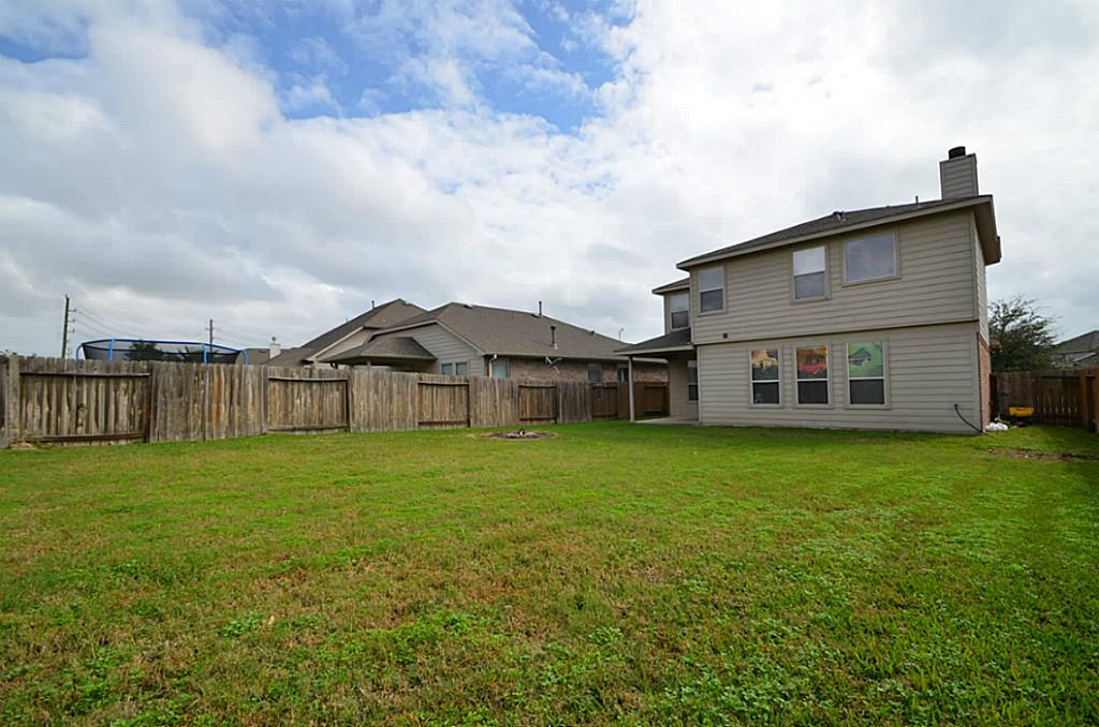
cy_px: 364
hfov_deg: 100.5
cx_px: 550
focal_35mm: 15
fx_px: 457
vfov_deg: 77.1
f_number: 8
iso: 100
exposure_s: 1/250
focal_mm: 10
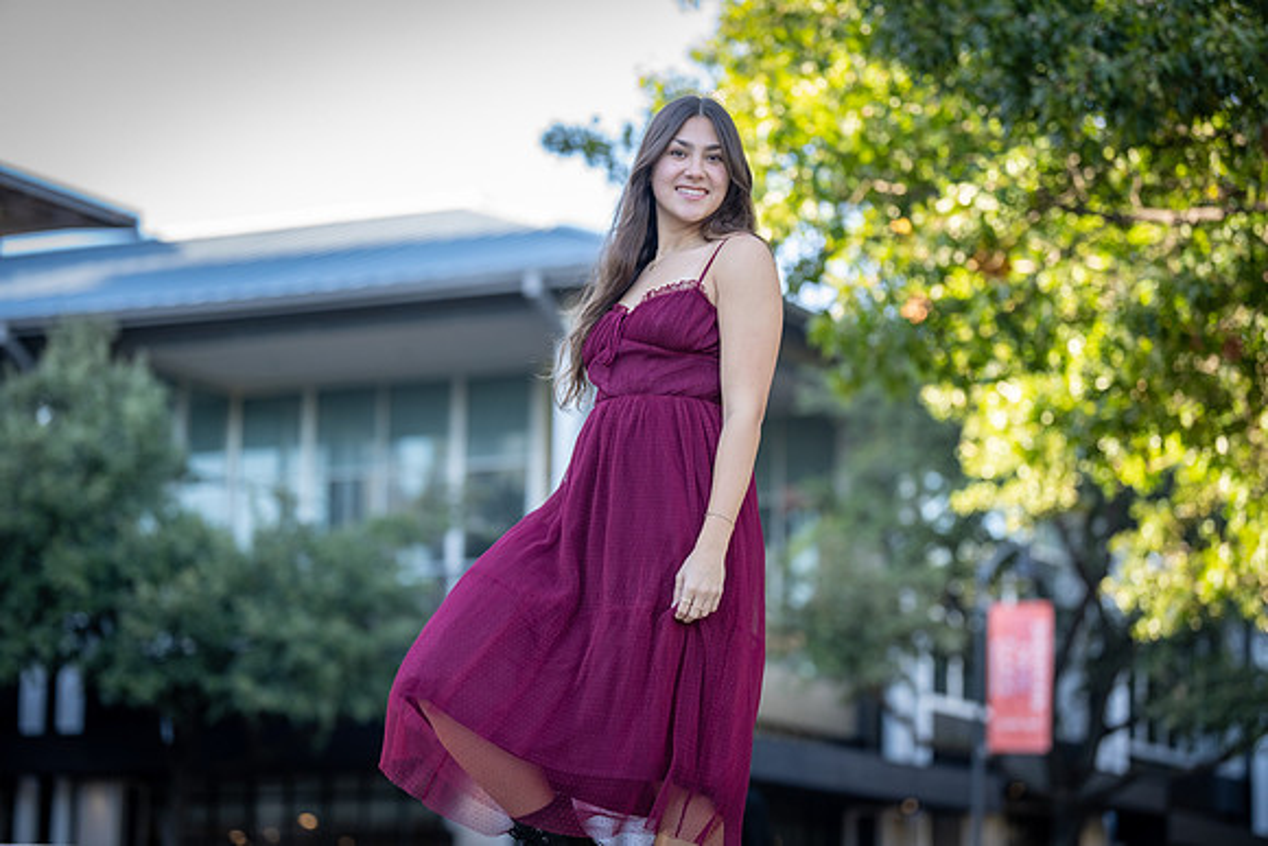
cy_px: 423
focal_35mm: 101
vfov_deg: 13.6
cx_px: 634
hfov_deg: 20.2
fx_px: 3558
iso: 320
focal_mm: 101
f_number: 2.8
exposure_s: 1/320
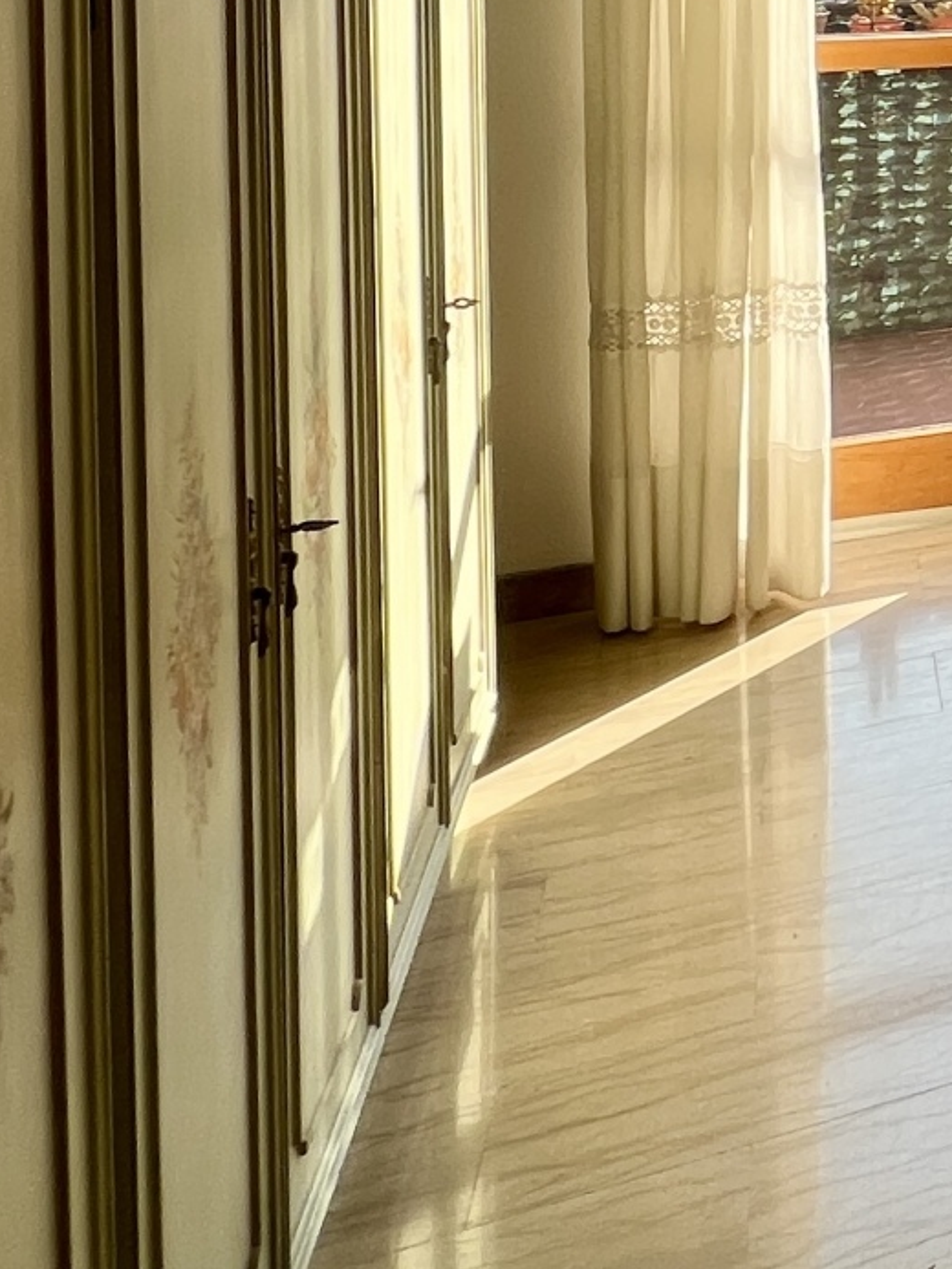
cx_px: 1895
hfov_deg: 18.9
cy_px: -137
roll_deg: +0.3
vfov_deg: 34.2
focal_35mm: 48
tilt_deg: -1.6
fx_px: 1760
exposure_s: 1/161
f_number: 1.8
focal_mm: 1.57
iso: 32
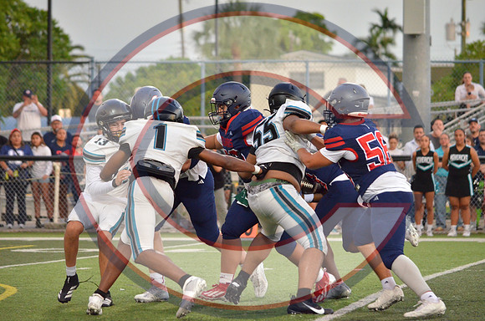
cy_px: 160
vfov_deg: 5.1
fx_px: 3630
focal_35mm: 270
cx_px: 242
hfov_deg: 7.6
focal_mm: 180
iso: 2800
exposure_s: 1/500
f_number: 5
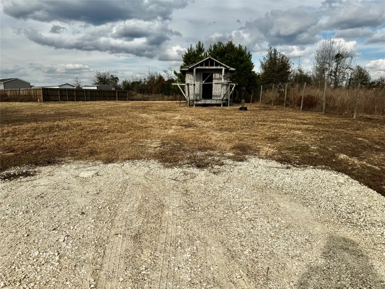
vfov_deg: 56.8
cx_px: 192
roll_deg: -2.7
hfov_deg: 71.6
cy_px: 144
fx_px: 267
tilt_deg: -5.0
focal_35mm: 24
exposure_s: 1/5814
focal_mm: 6.76
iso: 80
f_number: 1.78
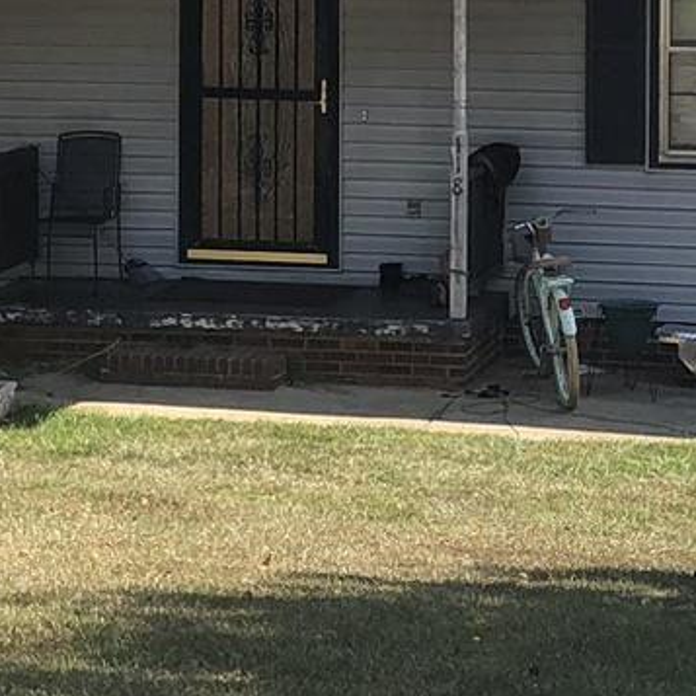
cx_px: 337
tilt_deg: -6.5
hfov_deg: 12.3
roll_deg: +1.6
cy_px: 47
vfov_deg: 12.2
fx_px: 3230
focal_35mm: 142
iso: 20
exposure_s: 1/827
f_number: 1.8
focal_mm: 3.99
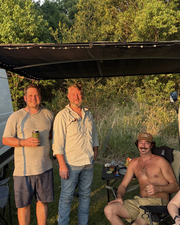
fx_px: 286
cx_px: 92
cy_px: 107
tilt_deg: -0.3
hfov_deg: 34.9
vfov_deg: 42.9
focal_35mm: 43
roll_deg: +1.6
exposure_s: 1/323
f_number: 1.6
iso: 64
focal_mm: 5.96
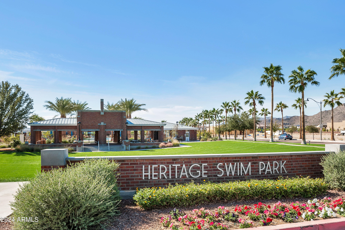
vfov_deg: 43.6
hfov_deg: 62.0
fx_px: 287
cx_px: 172
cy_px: 115
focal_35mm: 30
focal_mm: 30
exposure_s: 1/320
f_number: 6.3
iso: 200
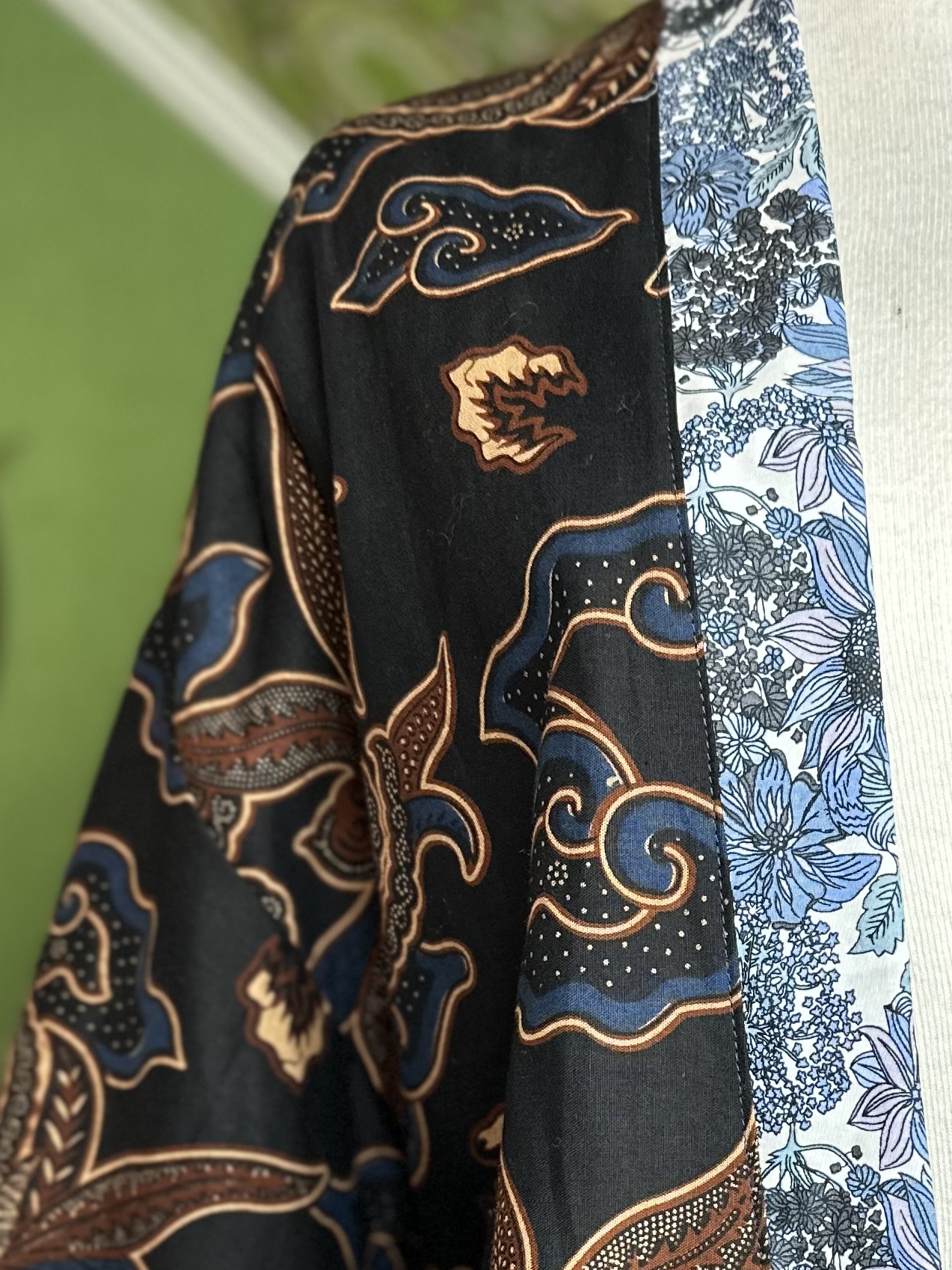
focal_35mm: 57
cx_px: 887
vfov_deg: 32.1
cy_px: 1145
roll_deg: -1.4
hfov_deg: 24.8
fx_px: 2091
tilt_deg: -4.0
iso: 160
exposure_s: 1/50
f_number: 1.78
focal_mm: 6.86
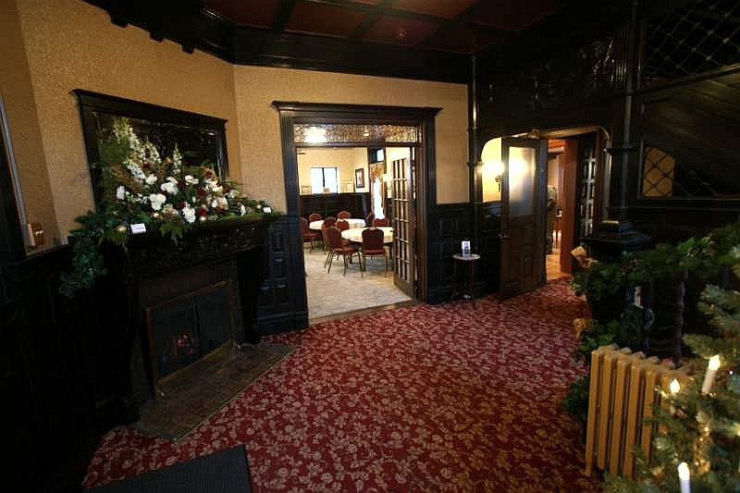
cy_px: 246
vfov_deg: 72.0
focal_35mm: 16
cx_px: 370
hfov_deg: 95.0
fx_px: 339
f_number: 4.5
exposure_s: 1/5
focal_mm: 11
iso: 400
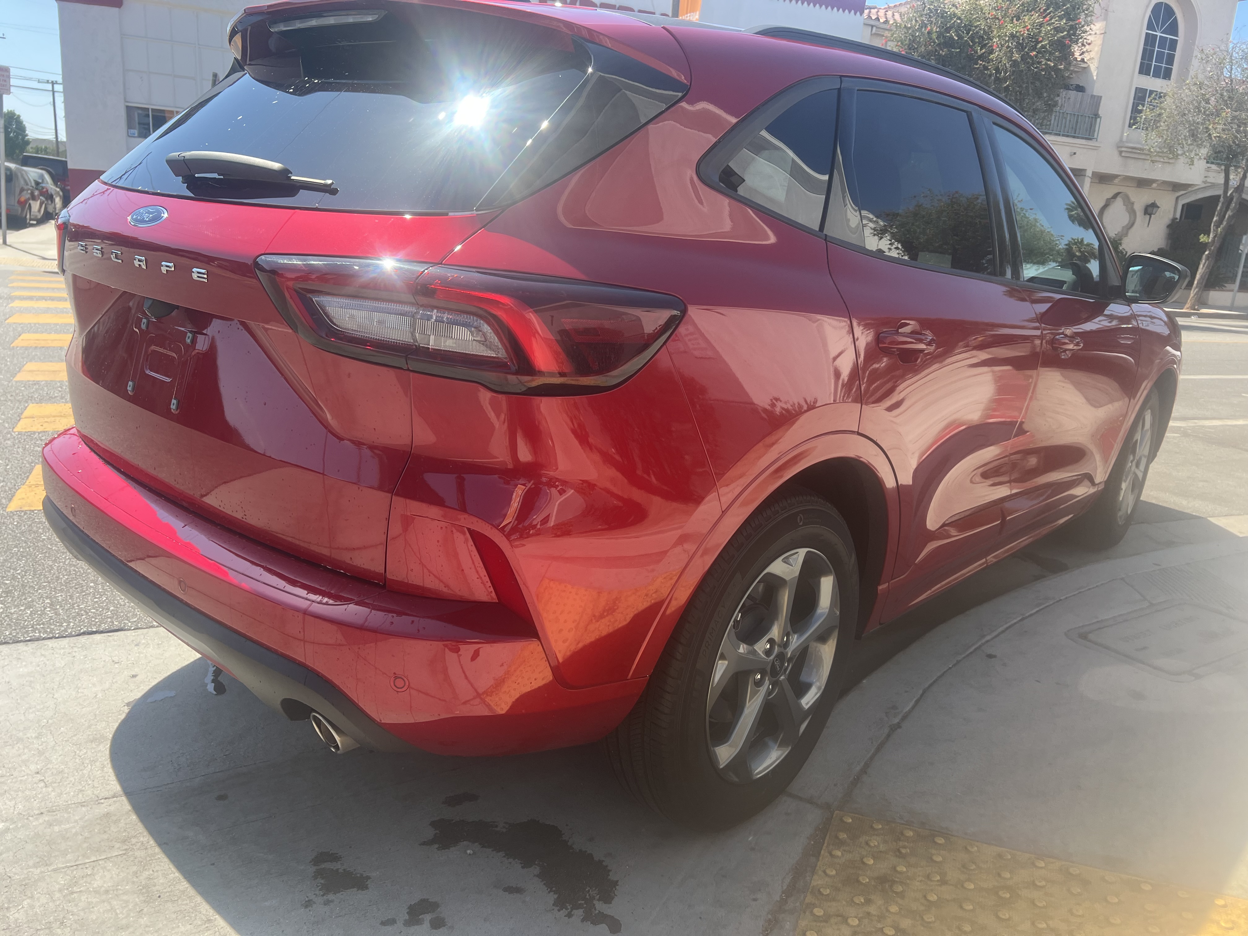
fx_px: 937
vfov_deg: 53.1
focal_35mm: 26
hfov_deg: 67.3
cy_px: 468
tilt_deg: -14.9
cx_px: 624
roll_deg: -3.3
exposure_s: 1/1068
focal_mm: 5.7
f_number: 1.5
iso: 50
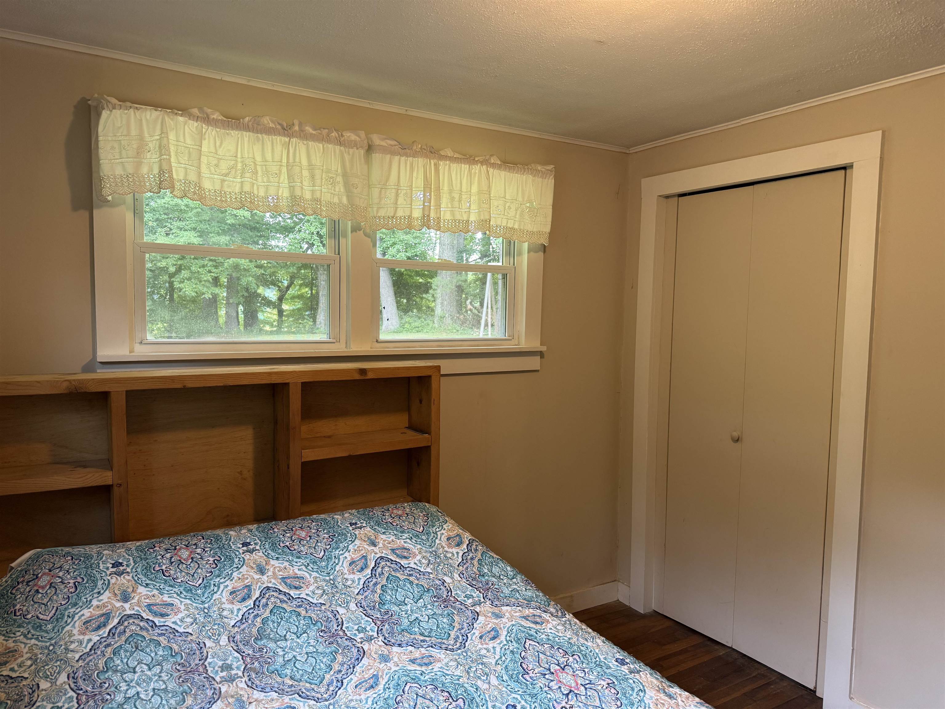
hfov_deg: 71.6
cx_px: 472
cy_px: 354
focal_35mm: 24
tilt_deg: -3.3
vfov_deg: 56.8
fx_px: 655
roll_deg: -1.0
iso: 160
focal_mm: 6.76
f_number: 1.78
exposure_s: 1/60
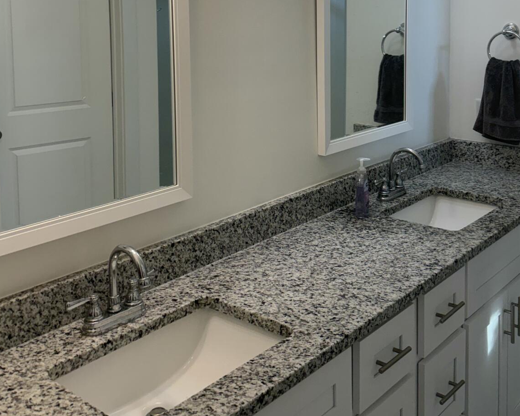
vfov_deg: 35.1
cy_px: 74
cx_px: 320
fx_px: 631
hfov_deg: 44.5
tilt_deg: -6.1
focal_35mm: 41
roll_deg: +1.4
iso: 100
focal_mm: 6.76
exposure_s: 1/255
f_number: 1.78
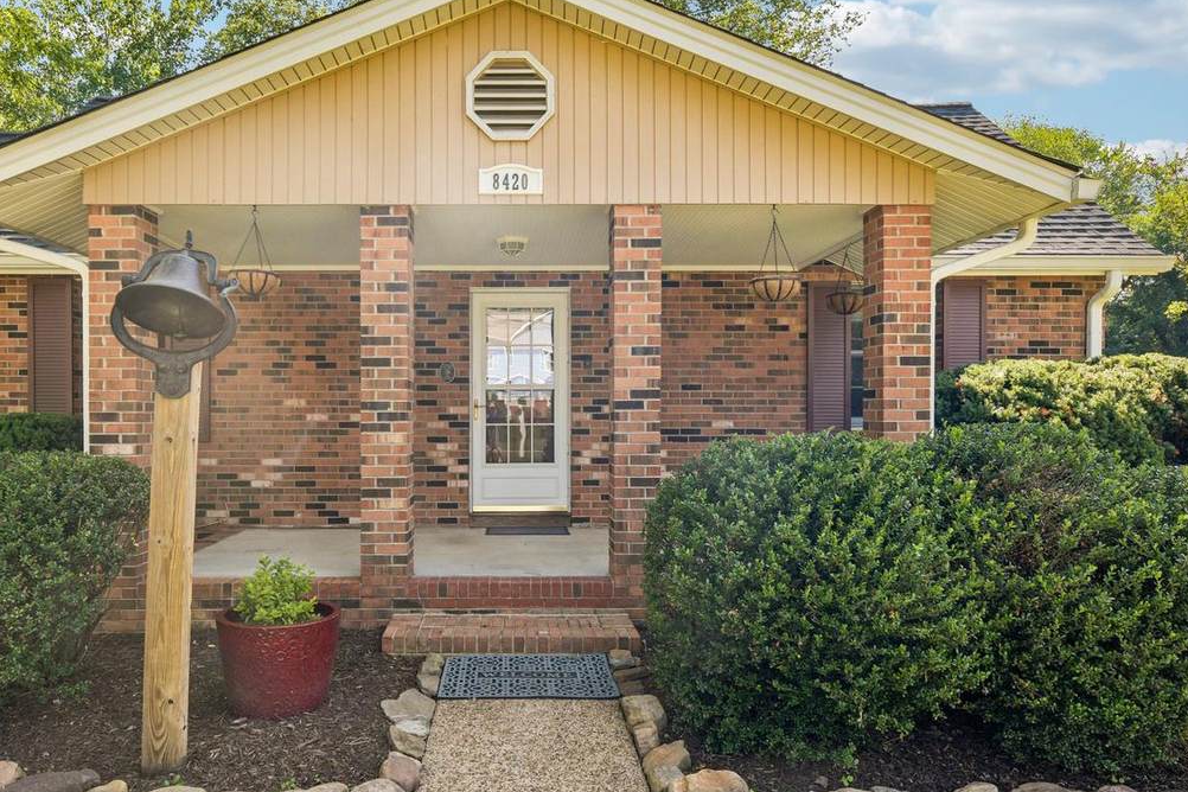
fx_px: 759
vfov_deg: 54.4
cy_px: 292
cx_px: 511
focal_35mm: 23
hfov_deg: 75.7
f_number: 8
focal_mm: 18
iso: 100
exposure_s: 1/100
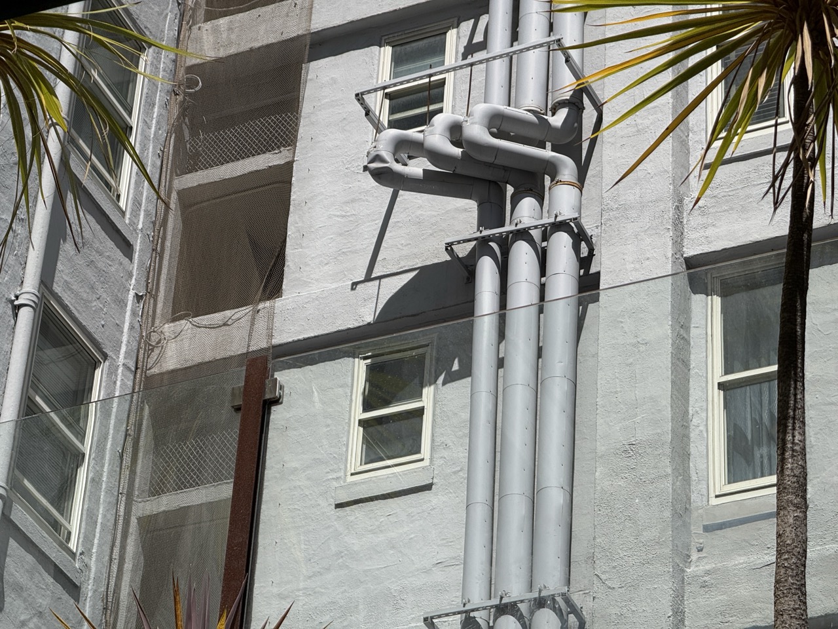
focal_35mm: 120
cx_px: 419
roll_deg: -3.8
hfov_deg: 16.4
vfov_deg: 12.3
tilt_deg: +36.3
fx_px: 2905
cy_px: 314
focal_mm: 15.66
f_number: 2.8
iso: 50
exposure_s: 1/2933
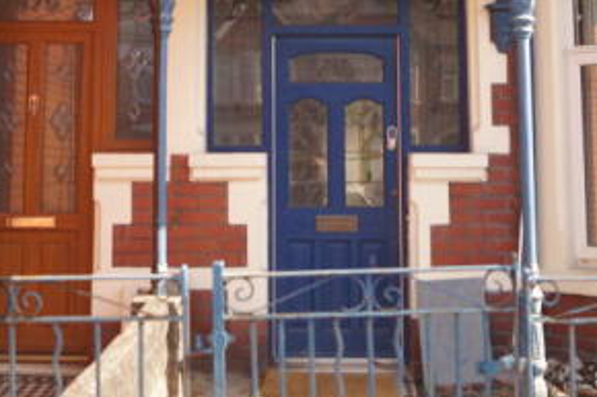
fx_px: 1011
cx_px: 298
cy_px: -11
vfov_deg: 21.4
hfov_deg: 32.9
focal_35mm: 61
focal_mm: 18
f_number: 3.5
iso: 100
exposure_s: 1/160
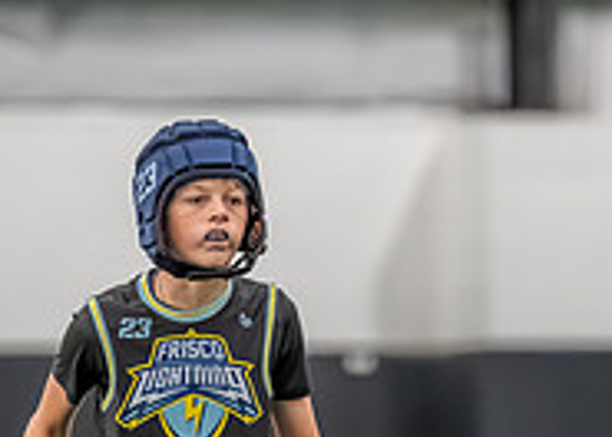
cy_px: 446
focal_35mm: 606
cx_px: 183
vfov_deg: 2.4
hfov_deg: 3.3
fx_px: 10529
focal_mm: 154
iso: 6400
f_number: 2.8
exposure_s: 1/1000
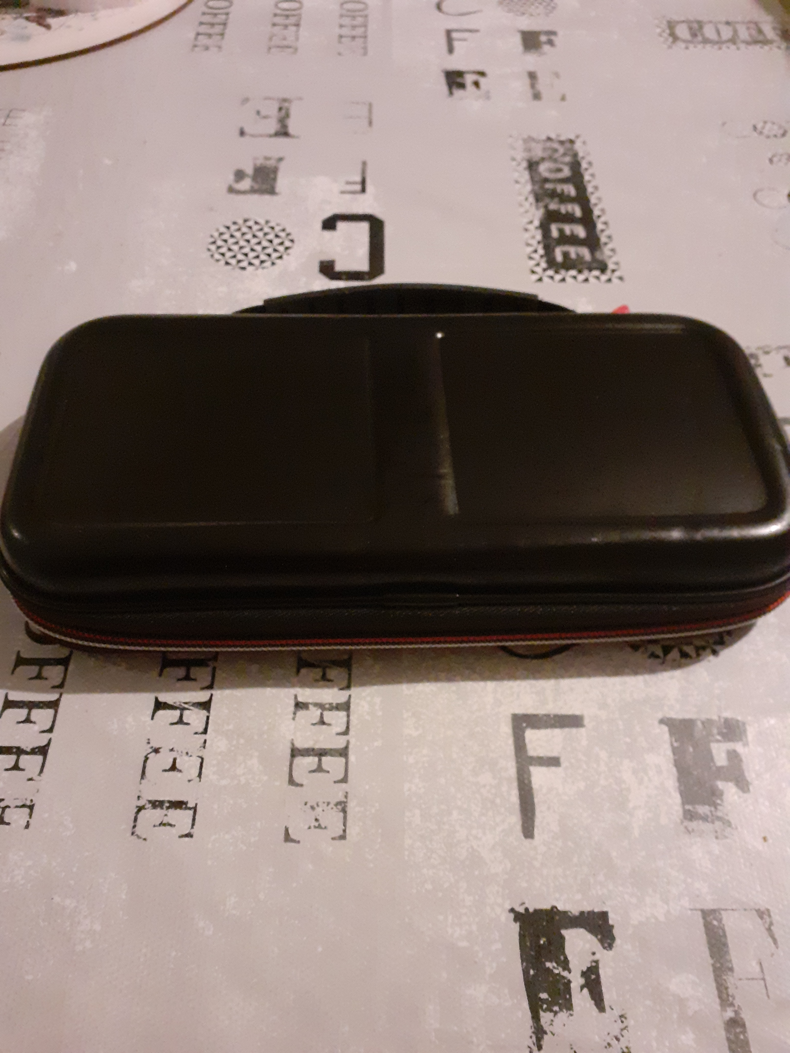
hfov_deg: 51.4
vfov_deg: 65.3
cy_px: 526
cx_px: 395
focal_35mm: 27
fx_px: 822
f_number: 1.9
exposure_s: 1/20
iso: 800
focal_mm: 3.6
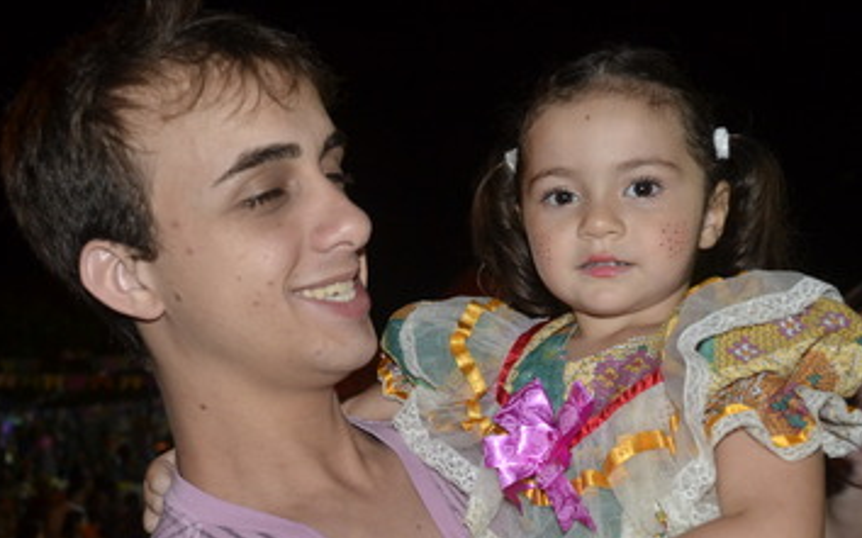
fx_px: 1104
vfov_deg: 27.3
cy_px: 336
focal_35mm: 47
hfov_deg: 42.7
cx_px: 415
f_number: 3.8
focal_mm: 22
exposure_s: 1/60
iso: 1100
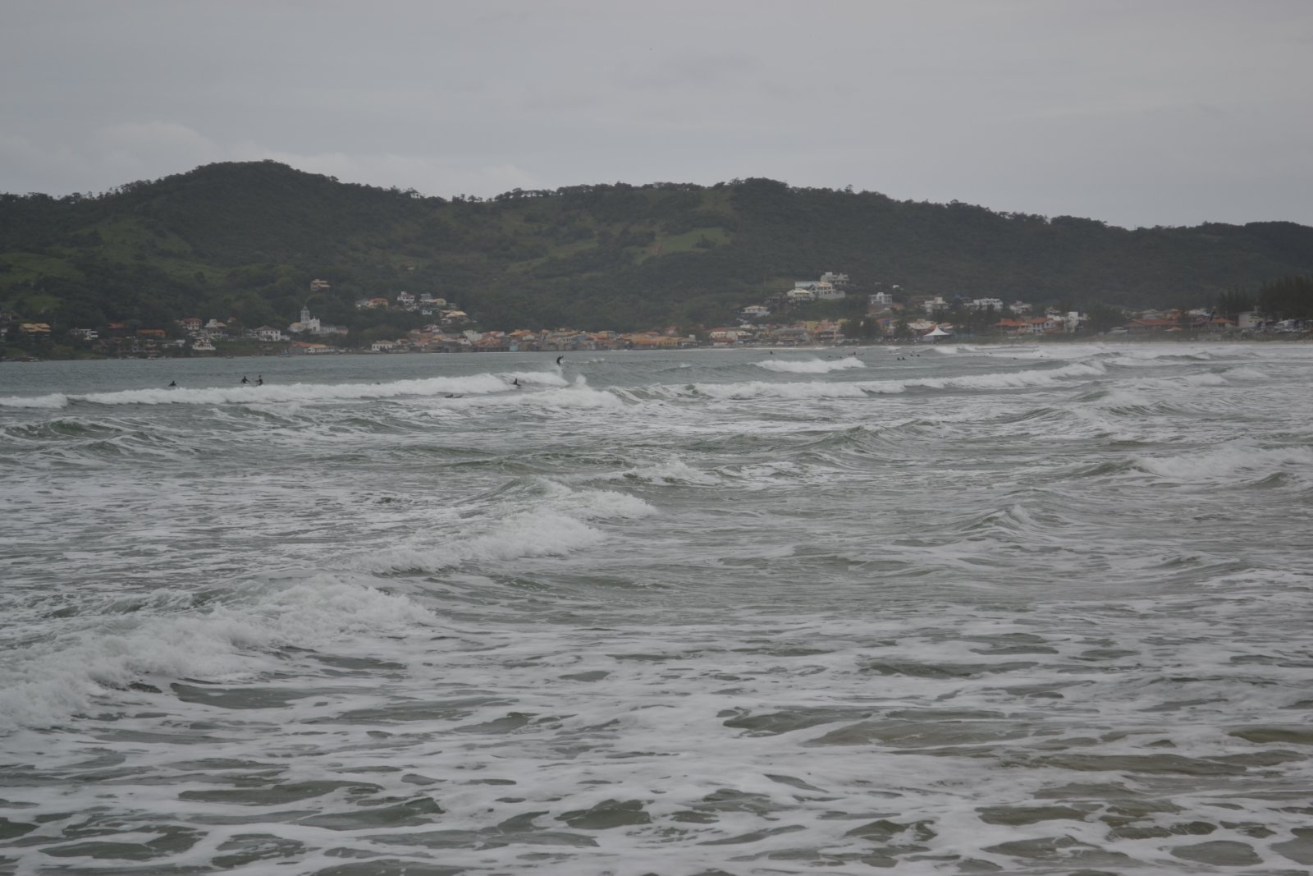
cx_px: 656
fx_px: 3009
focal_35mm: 82
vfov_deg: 16.6
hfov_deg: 24.6
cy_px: 438
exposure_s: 1/160
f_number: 6.3
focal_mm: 55
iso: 100
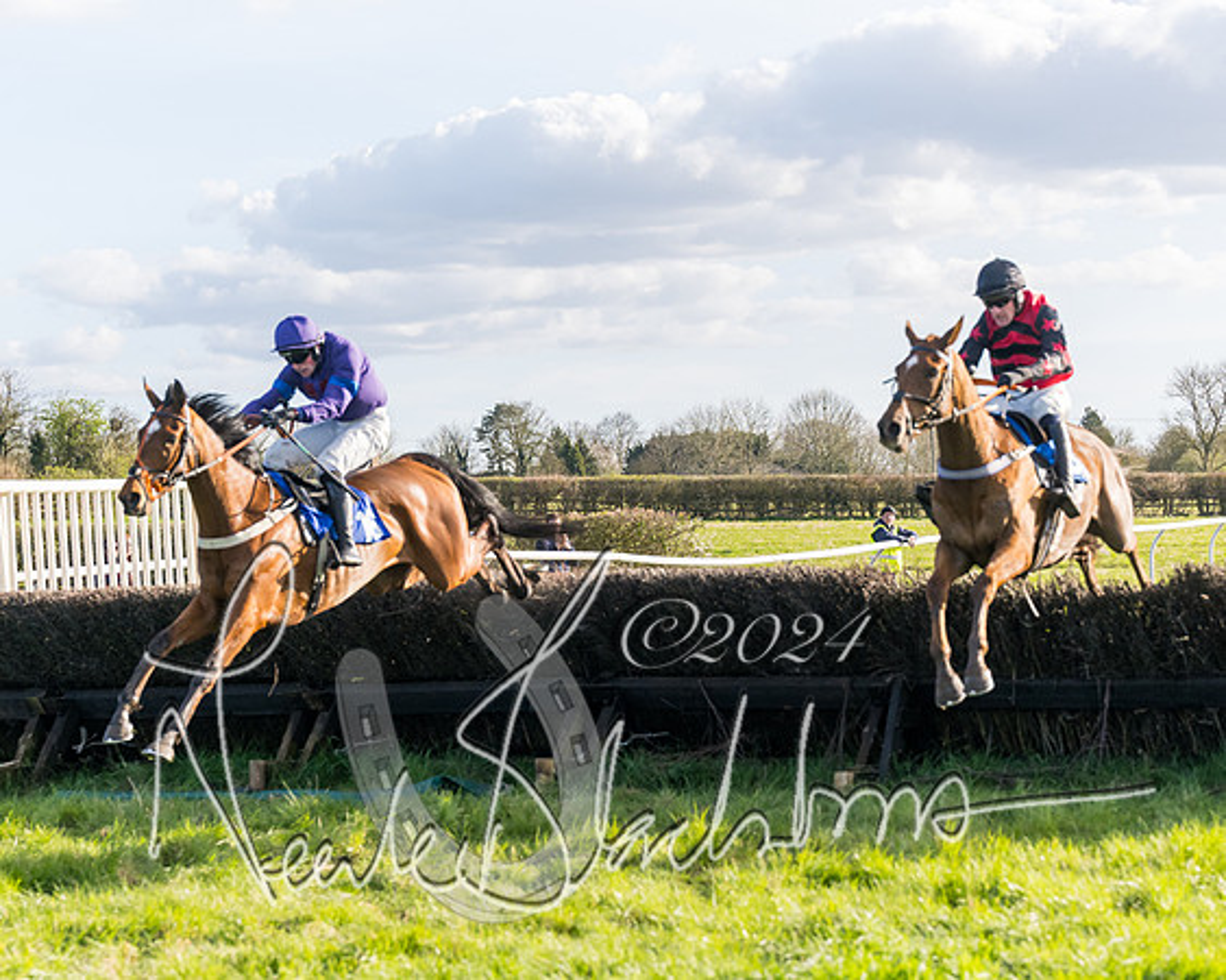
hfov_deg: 17.0
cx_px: 670
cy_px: 507
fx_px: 4098
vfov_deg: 13.6
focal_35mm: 113
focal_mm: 70
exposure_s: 1/1600
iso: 400
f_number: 4
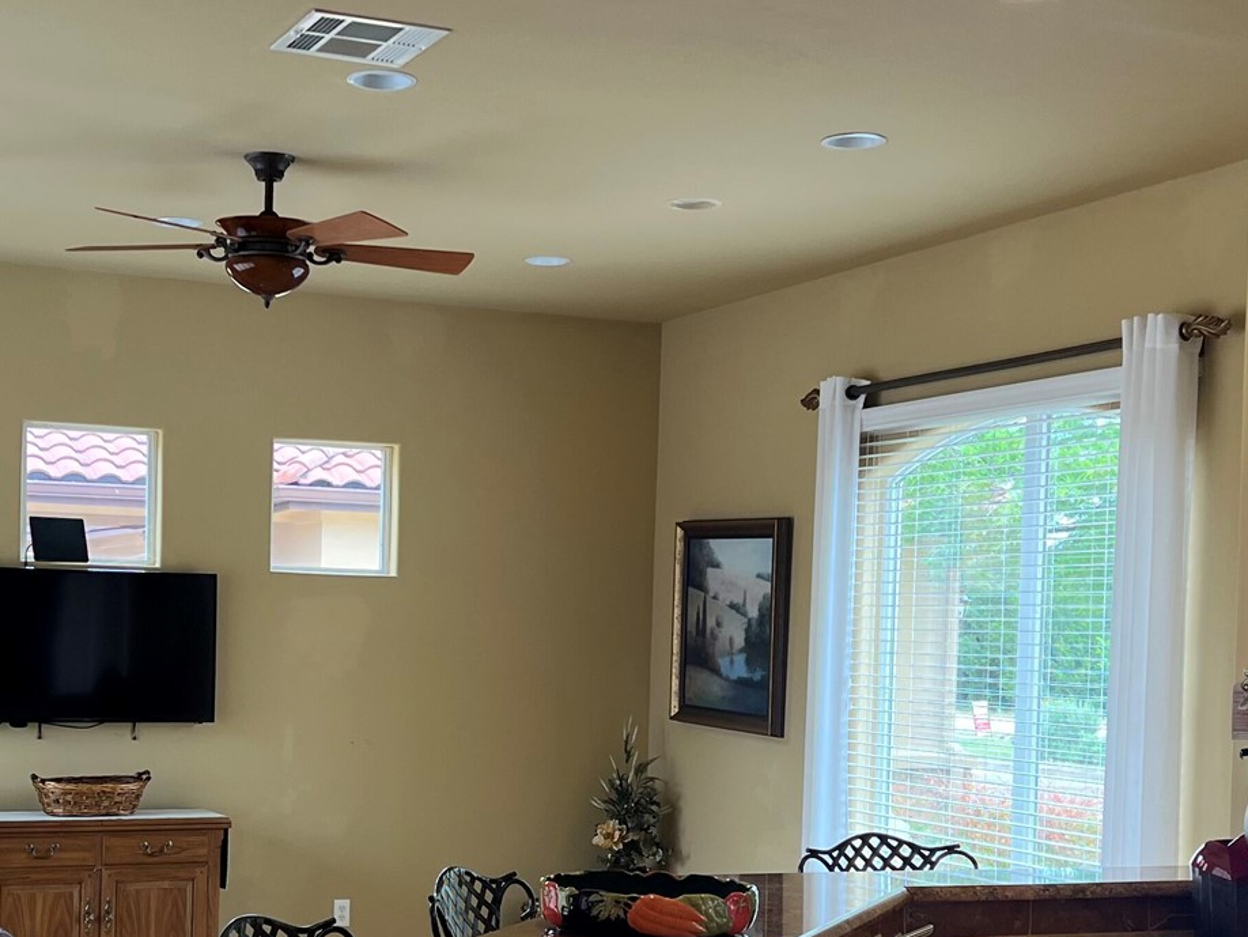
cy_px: 717
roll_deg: -0.9
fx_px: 2092
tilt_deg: -0.3
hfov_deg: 33.0
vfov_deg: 24.9
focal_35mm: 58
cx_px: 457
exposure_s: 1/120
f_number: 1.5
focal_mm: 5.7
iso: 50
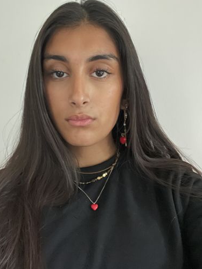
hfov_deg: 39.6
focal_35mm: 36
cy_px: 131
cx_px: 90
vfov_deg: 51.3
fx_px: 280
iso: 1250
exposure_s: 1/15
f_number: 2.2
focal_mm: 2.71
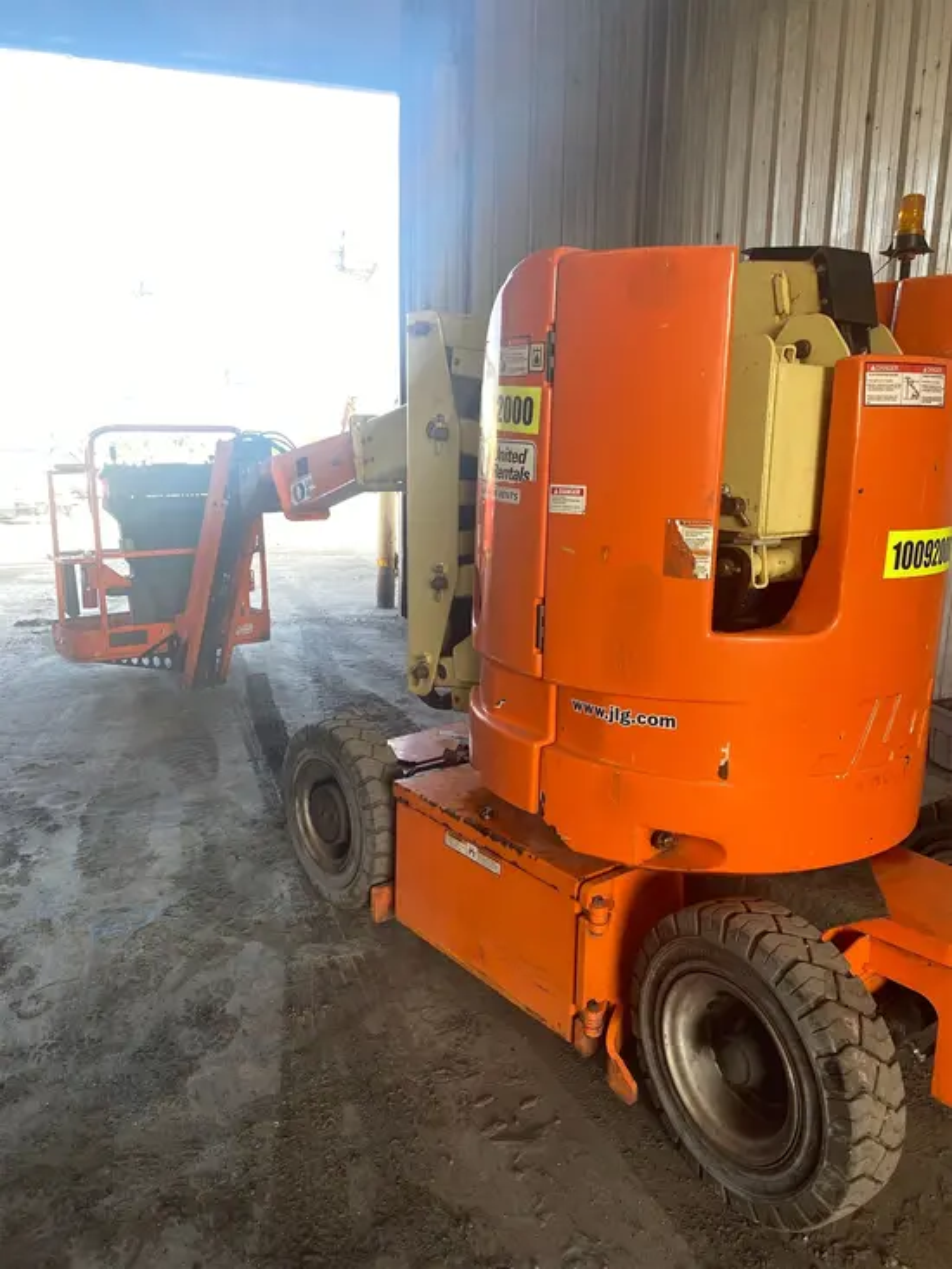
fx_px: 953
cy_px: 634
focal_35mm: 26
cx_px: 476
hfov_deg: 53.1
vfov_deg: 67.3
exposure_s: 1/120
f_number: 1.8
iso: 32
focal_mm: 4.25
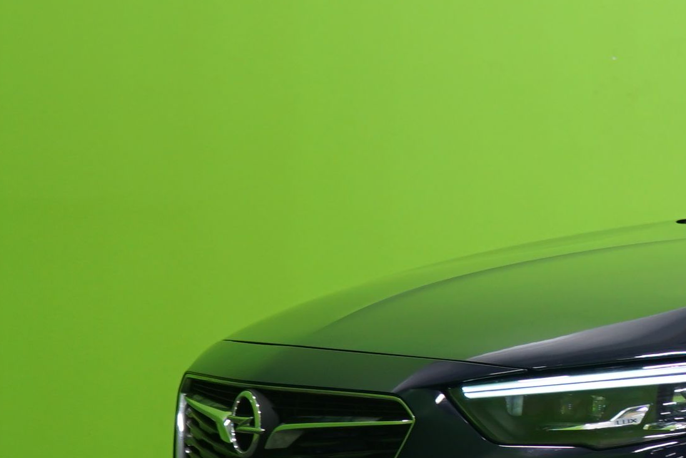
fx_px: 3145
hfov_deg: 11.6
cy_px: 185
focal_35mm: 165
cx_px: 1194
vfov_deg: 8.3
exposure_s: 1/8
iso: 400
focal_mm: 46
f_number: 5
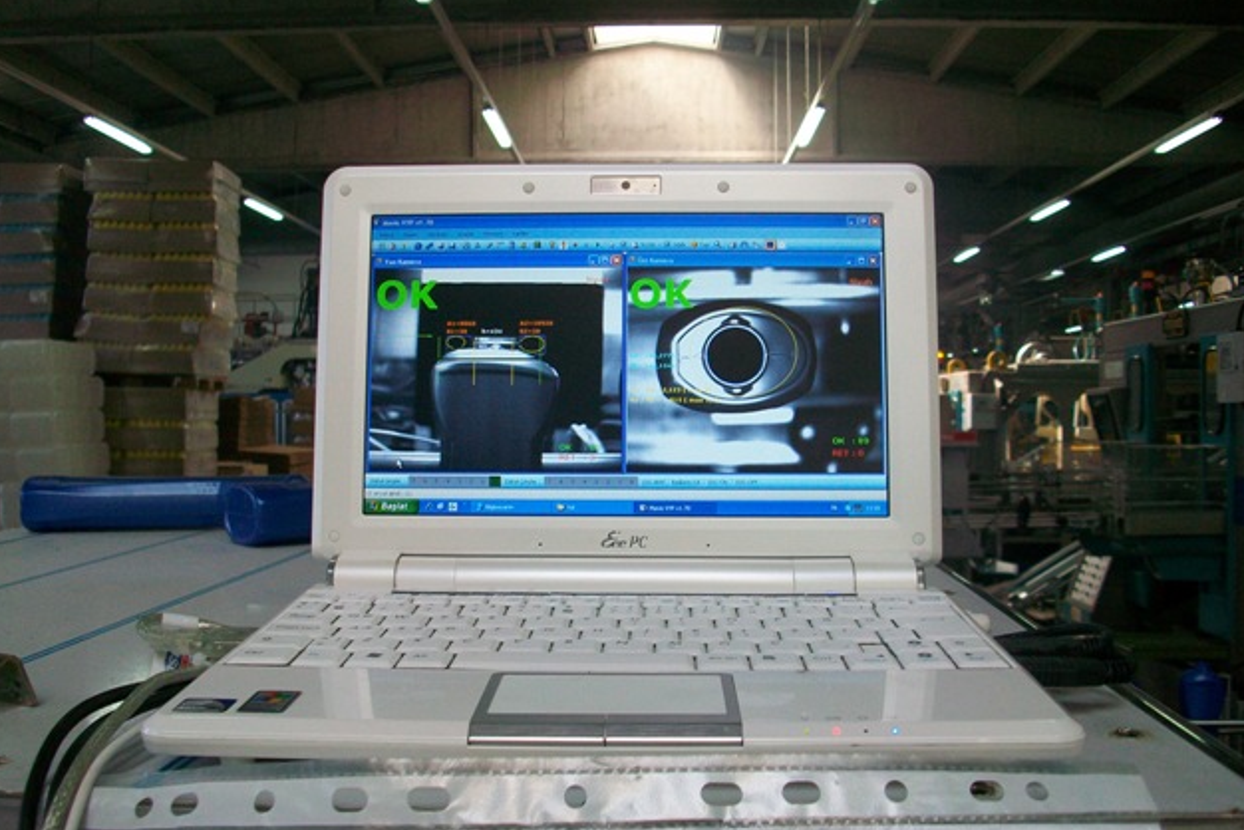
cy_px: 369
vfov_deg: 38.9
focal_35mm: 34
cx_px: 626
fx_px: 1175
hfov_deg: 55.8
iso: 113
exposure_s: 1/60
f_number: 2.8
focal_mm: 5.7
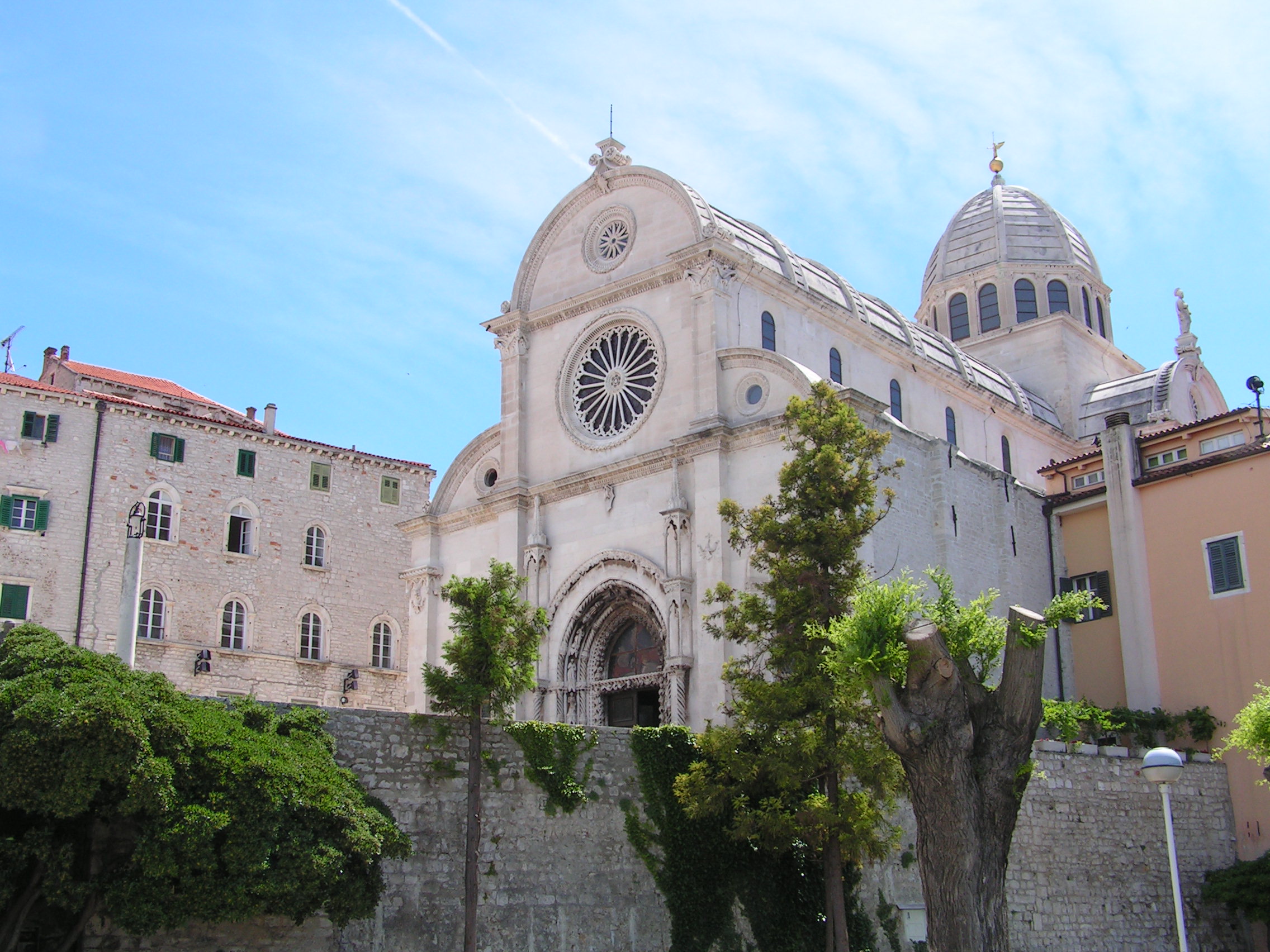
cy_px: 476
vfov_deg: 37.7
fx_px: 1394
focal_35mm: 38
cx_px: 635
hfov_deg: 49.0
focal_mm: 6.3
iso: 50
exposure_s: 1/200
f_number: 5.6
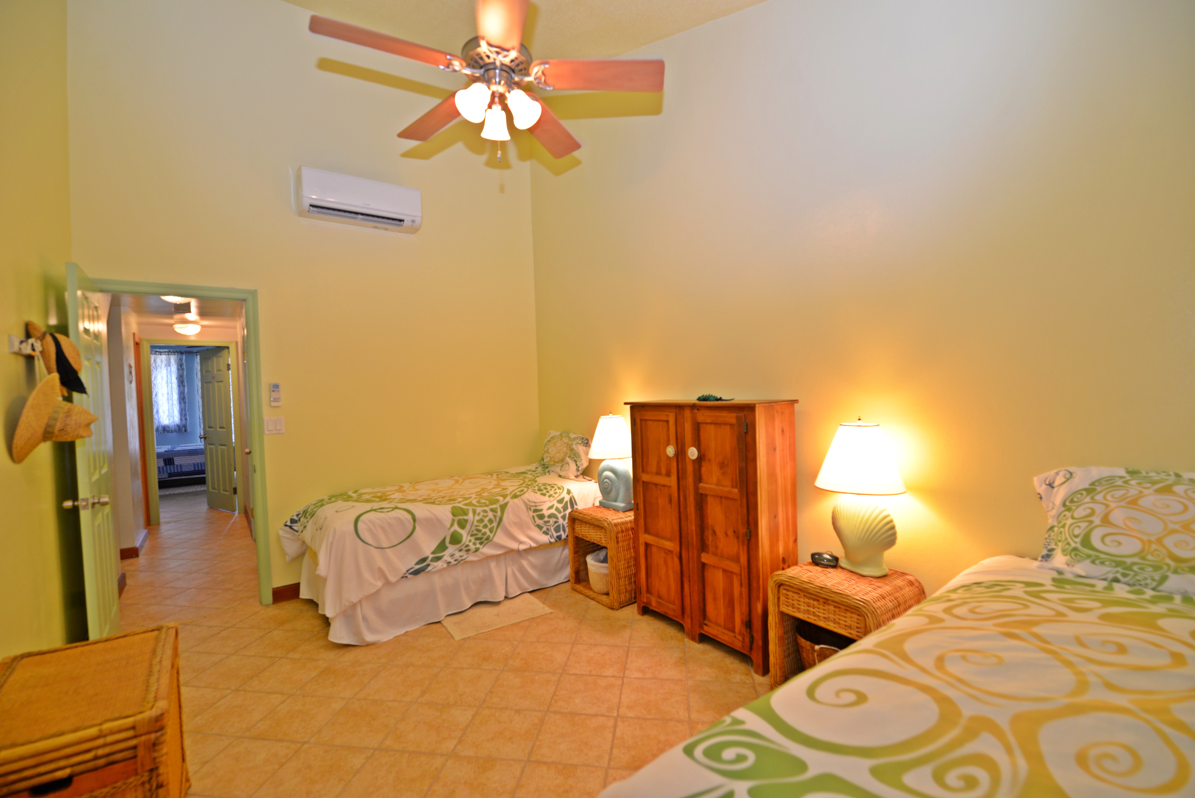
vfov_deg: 77.4
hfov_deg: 100.4
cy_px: 399
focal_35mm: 15
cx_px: 598
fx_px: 498
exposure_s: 1/60
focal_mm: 15
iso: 500
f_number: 4
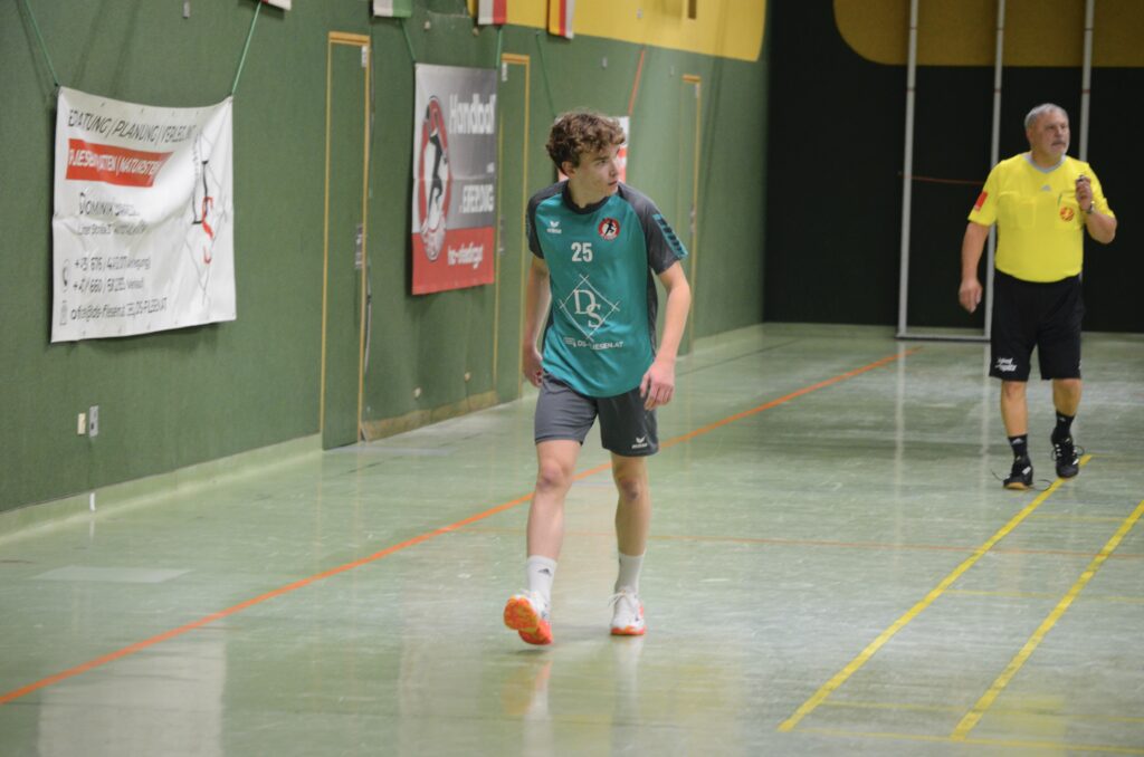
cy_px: 378
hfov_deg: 13.1
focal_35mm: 158
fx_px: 4994
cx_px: 572
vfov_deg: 8.7
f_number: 4.5
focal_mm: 105
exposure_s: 1/125
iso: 1600
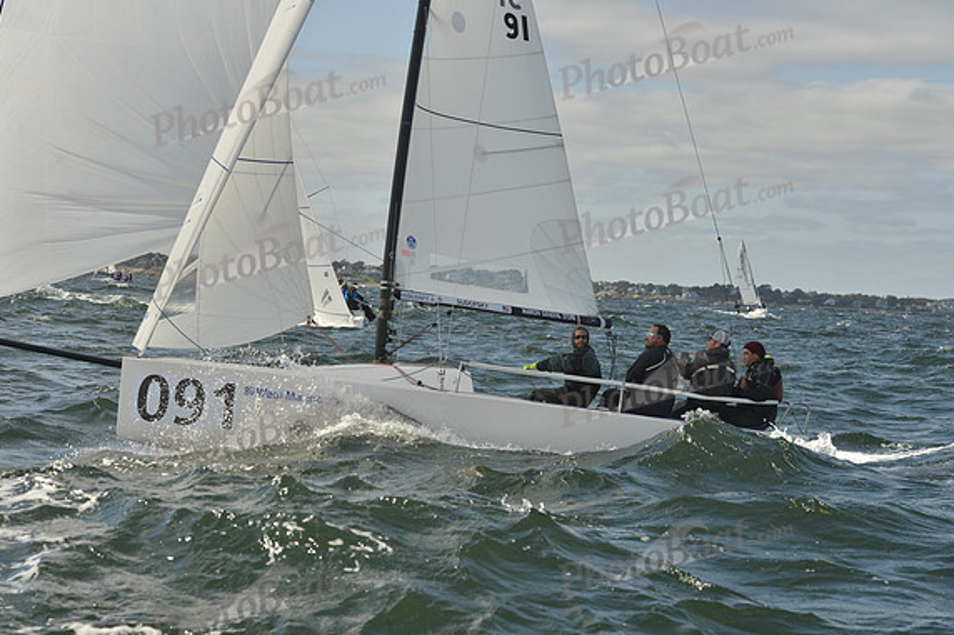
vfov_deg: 19.2
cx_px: 474
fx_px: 1881
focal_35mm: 71
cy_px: 321
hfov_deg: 28.5
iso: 400
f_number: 8
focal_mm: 70
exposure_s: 1/1600
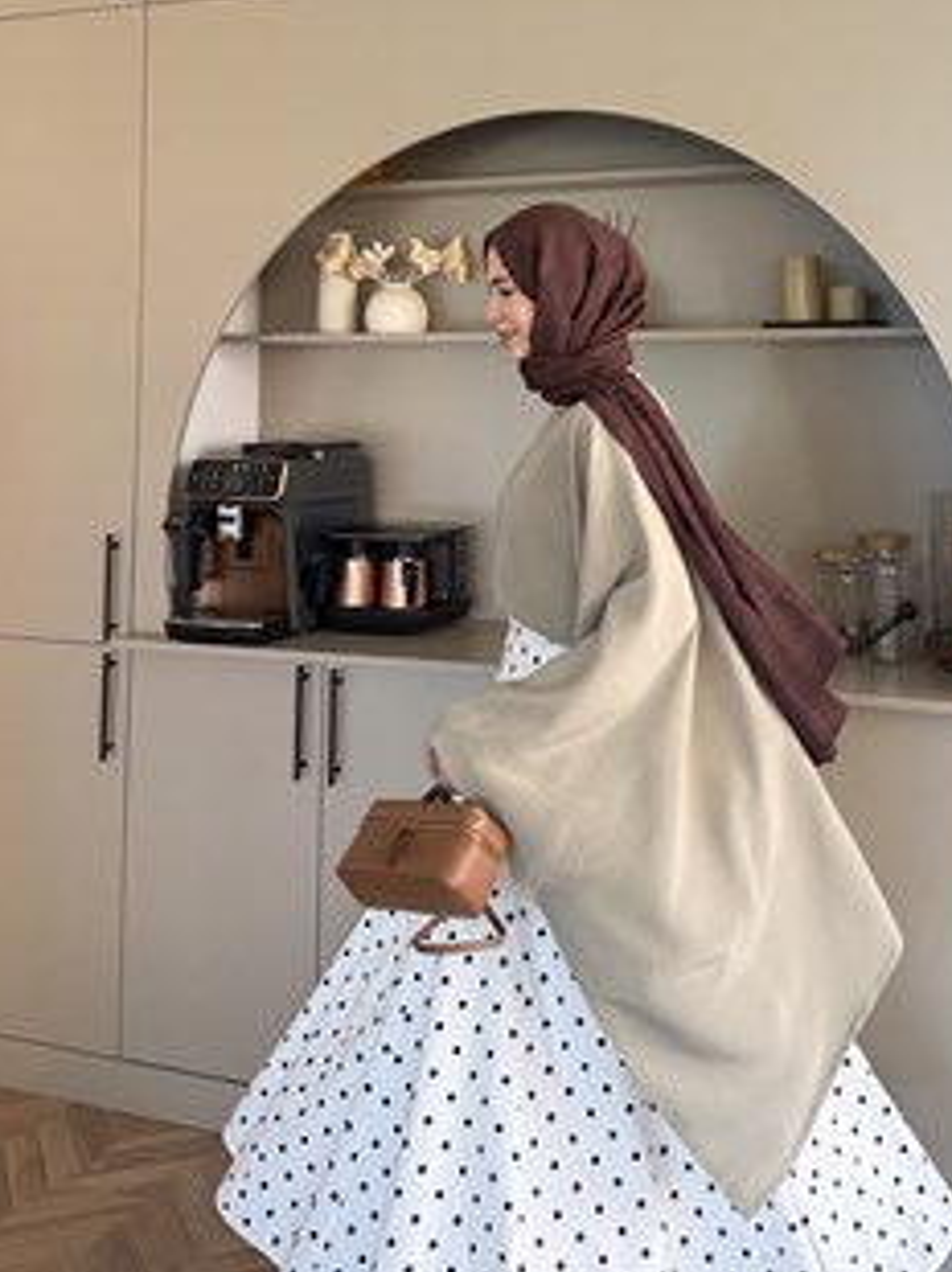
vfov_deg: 56.8
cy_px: 675
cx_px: 595
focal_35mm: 32
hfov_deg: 43.8
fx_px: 1175
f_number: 1.78
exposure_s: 1/121
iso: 125
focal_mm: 6.76
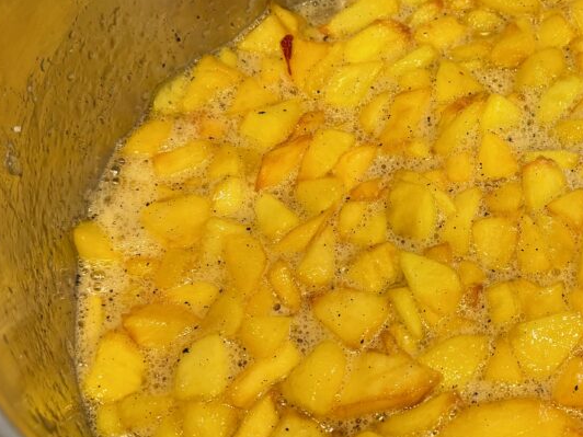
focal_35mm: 50
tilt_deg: -54.7
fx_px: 842
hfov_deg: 36.0
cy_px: 182
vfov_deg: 29.1
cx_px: 517
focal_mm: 5.96
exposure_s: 1/50
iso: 100
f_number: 1.6
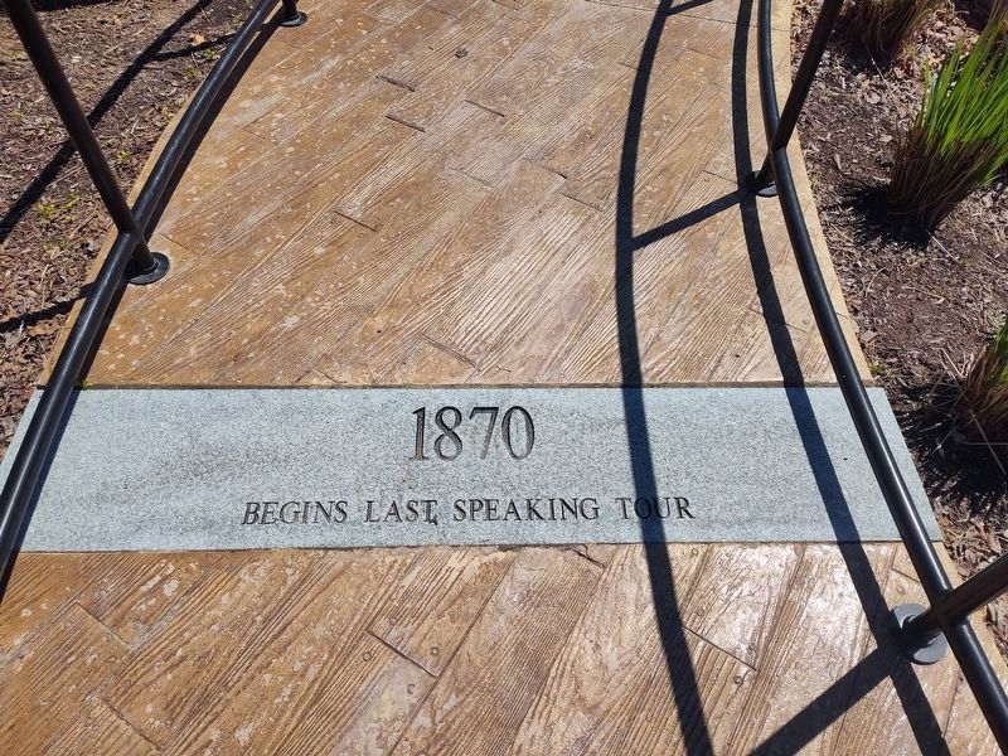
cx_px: 504
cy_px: 378
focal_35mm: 23
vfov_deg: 58.9
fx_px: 670
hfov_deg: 73.9
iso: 100
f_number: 1.8
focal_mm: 5.56
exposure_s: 1/2723
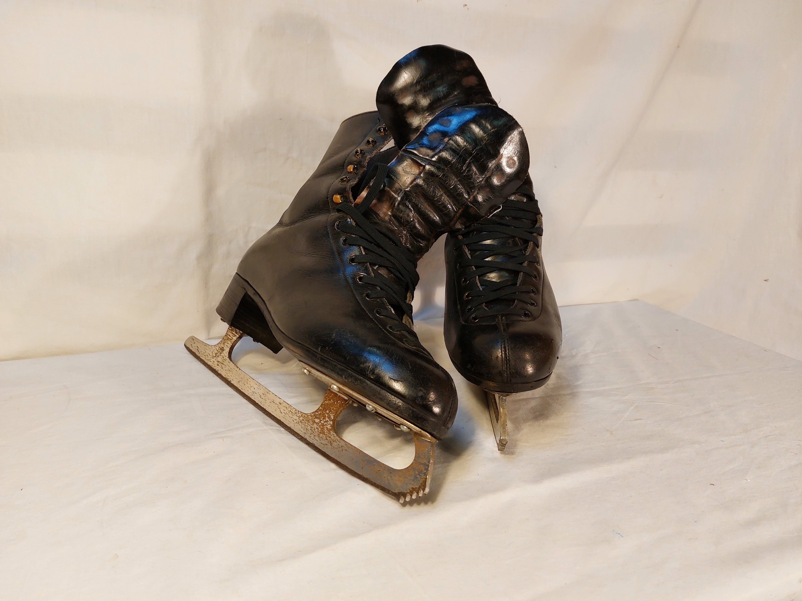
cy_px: 300
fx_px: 556
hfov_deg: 71.6
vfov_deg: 56.8
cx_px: 401
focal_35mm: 24
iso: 80
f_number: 1.8
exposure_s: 1/100
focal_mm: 5.23
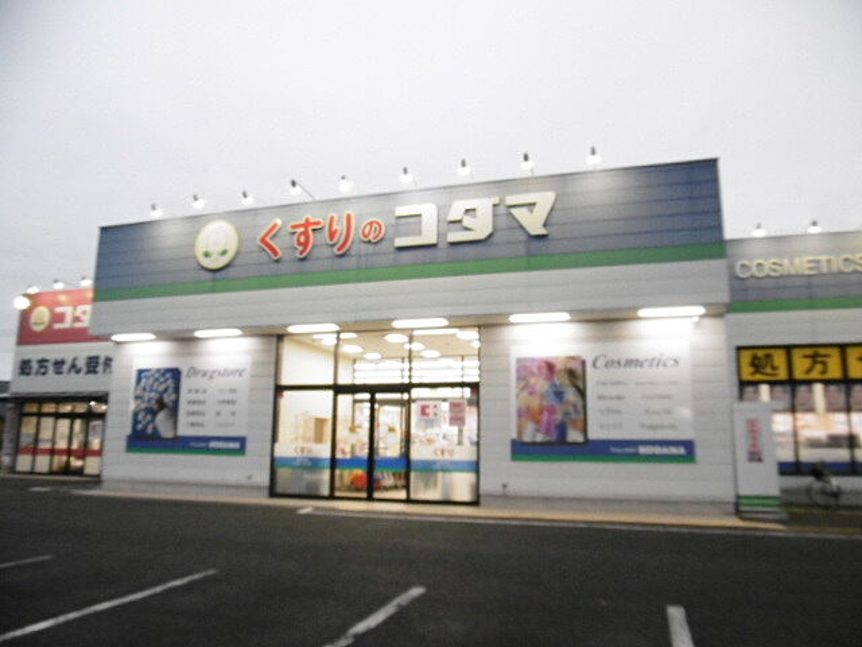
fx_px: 697
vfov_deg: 49.7
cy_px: 324
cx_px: 431
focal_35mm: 28
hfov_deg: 63.4
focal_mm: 5
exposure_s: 1/125
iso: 800
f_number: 3.3
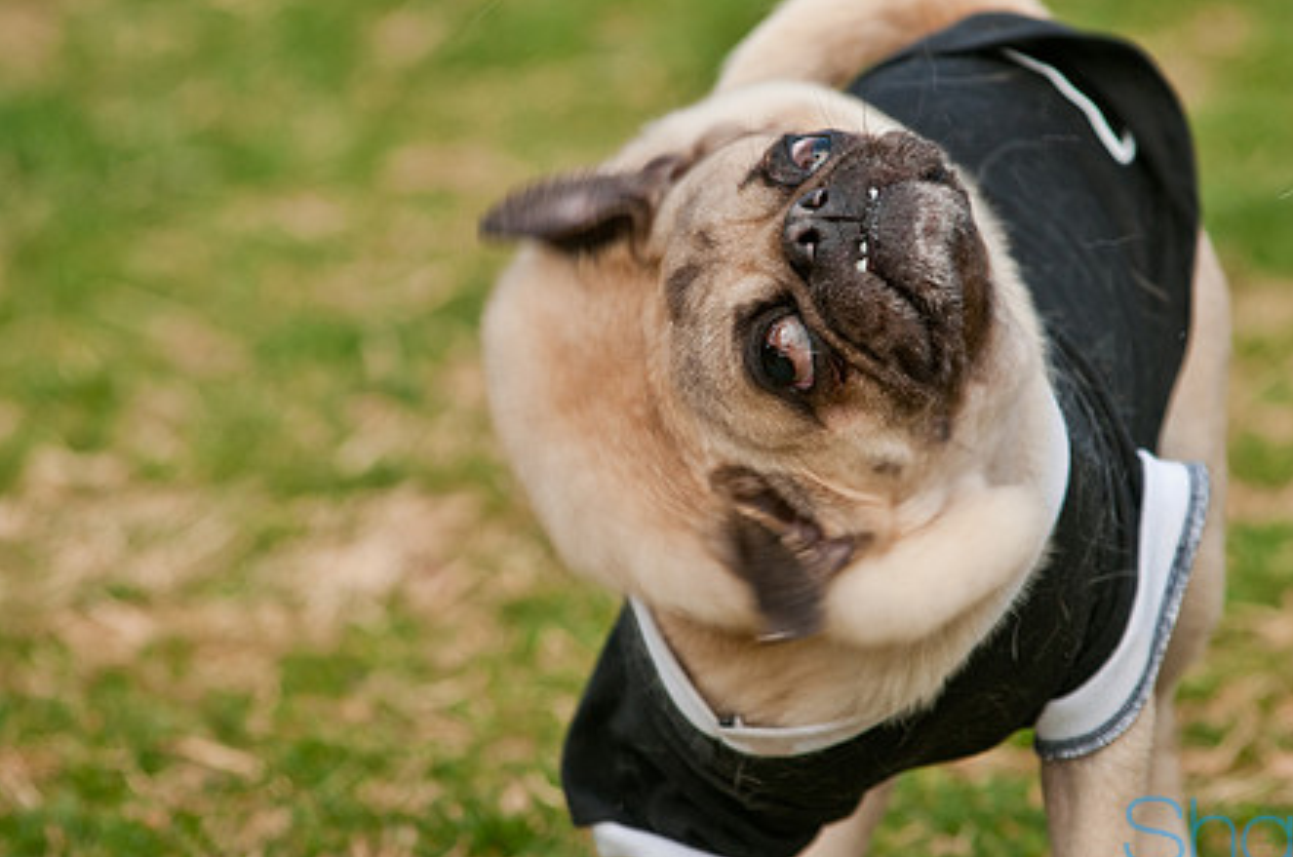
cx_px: 743
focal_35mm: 394
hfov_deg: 5.2
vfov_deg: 3.5
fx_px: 14125
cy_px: 420
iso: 200
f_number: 5
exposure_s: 1/500
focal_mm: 200
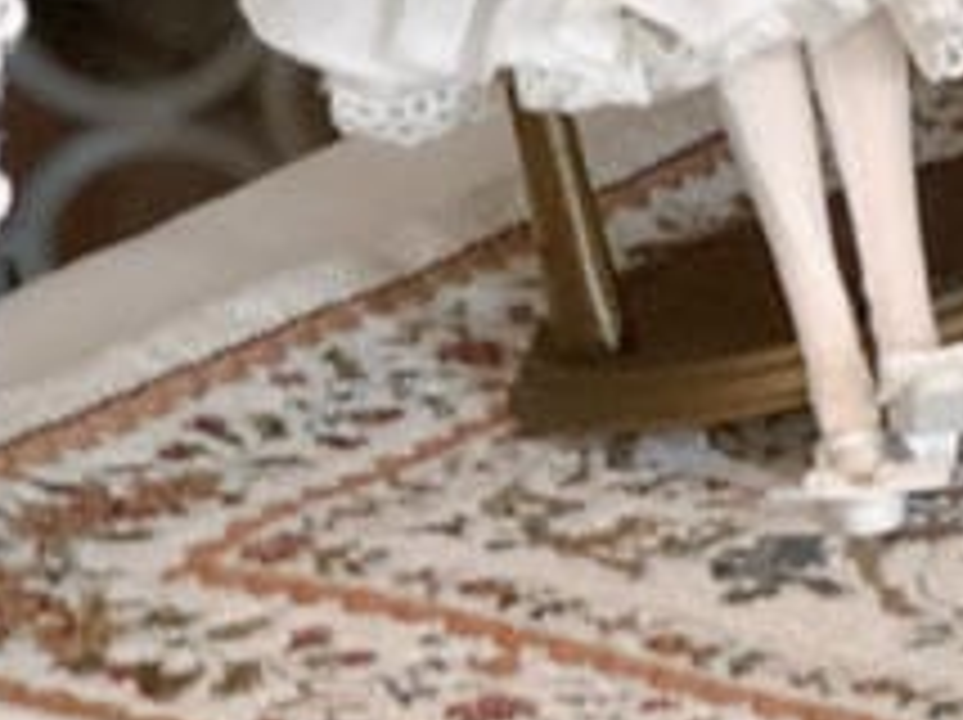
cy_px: -297
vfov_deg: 4.6
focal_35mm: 320
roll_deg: +0.9
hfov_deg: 6.0
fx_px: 8892
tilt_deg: -19.1
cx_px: 2133
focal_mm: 6.6
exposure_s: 1/60
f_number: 2.8
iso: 320
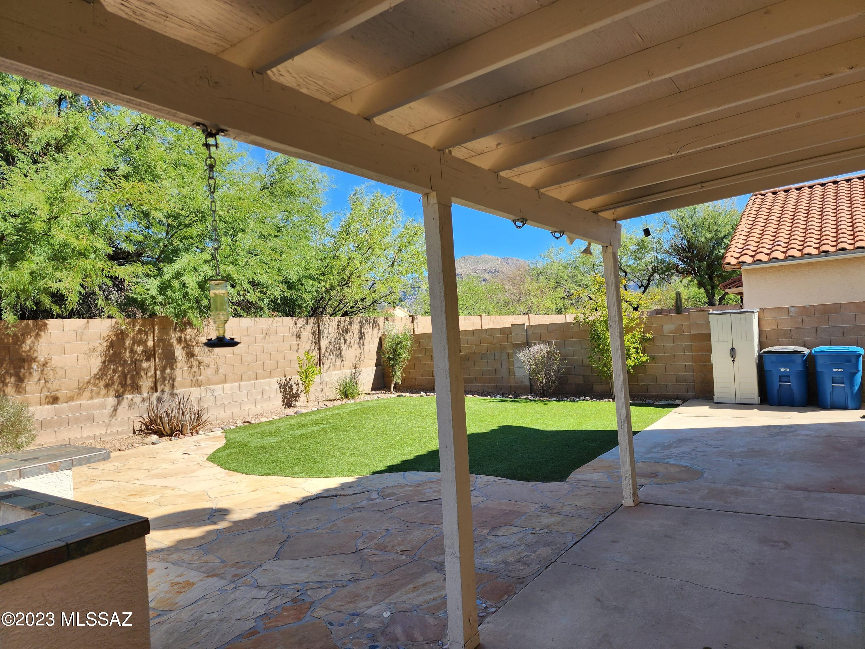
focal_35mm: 23
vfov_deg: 58.9
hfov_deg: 73.9
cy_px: 324
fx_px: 575
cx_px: 432
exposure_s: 1/607
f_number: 1.8
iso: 12
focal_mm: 6.4
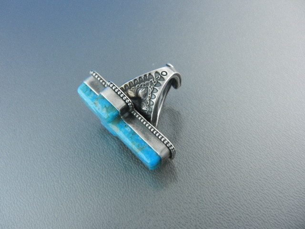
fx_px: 300
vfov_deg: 41.8
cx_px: 152
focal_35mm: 34
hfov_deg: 54.0
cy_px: 114
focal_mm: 6.2
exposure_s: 1/24.8
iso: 400
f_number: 3.6
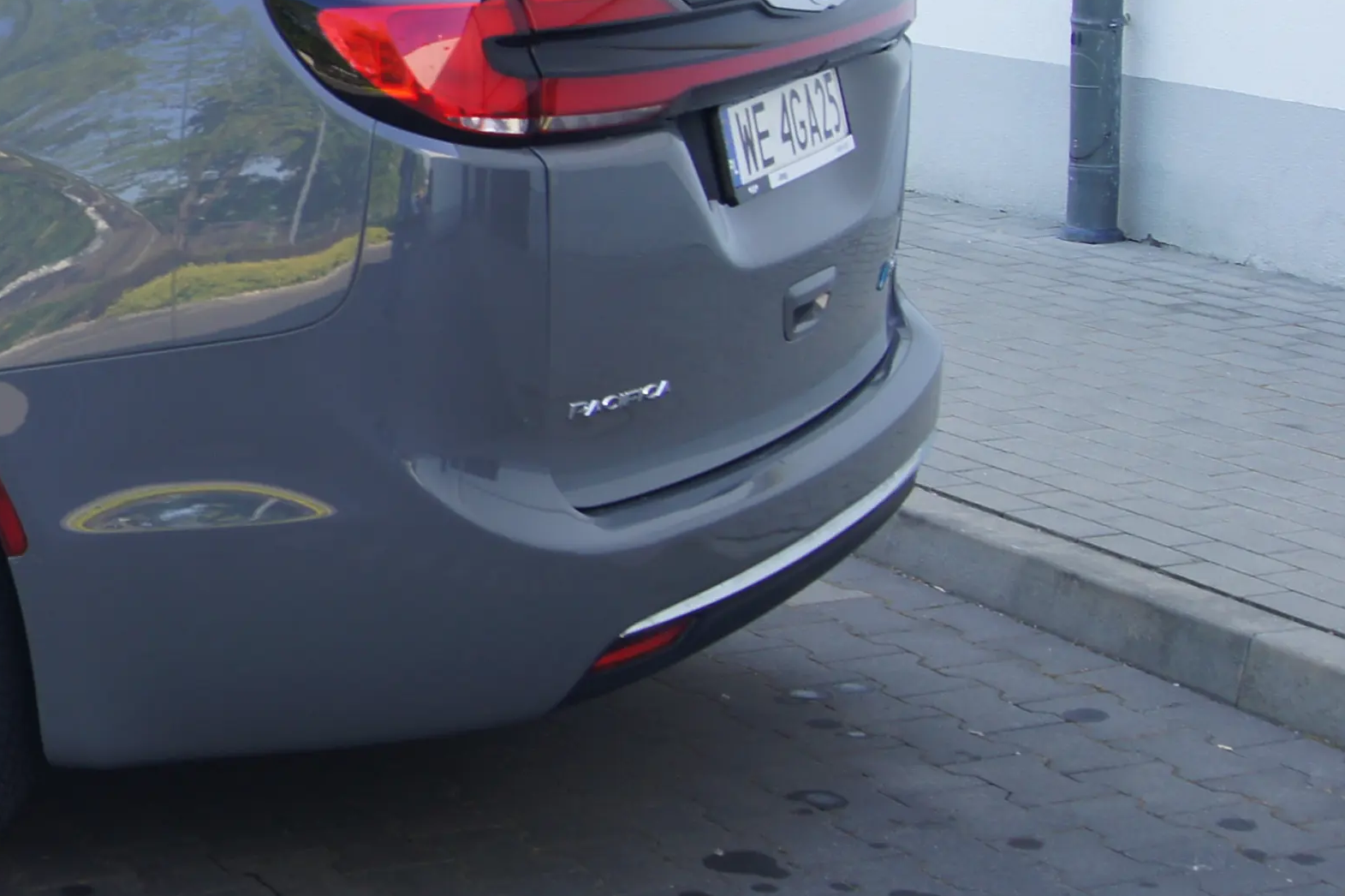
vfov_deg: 15.4
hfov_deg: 21.4
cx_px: -297
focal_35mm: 88
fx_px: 3286
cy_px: 153
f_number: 6.3
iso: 100
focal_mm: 24
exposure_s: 1/50
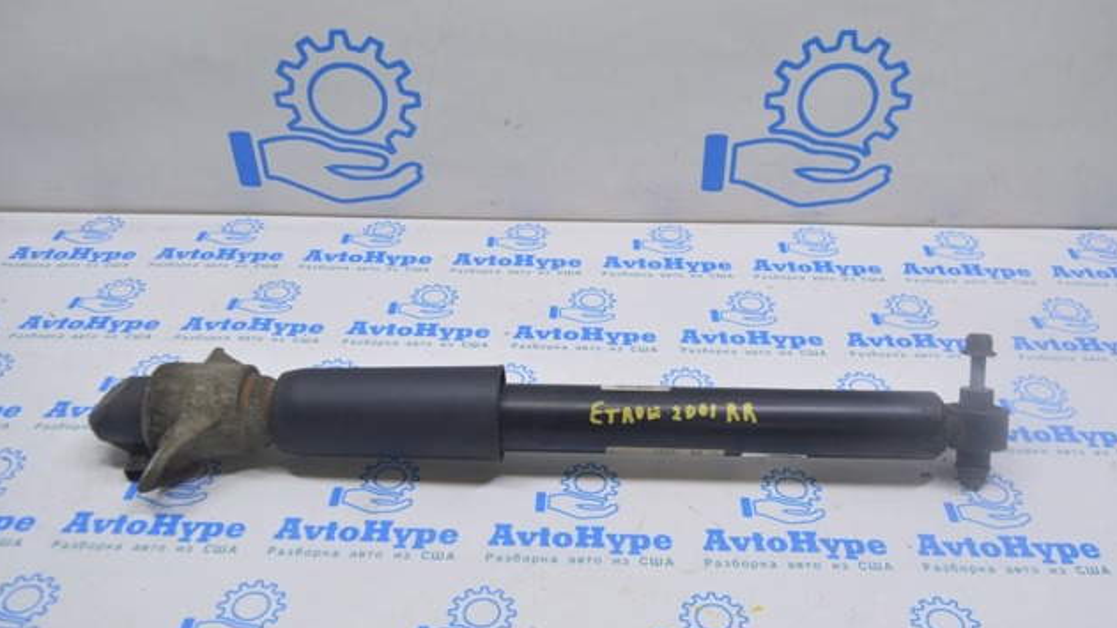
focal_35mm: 35
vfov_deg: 33.7
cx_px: 561
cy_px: 302
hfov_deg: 56.6
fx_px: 1037
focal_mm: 22
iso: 400
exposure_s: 1/25
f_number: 5.6
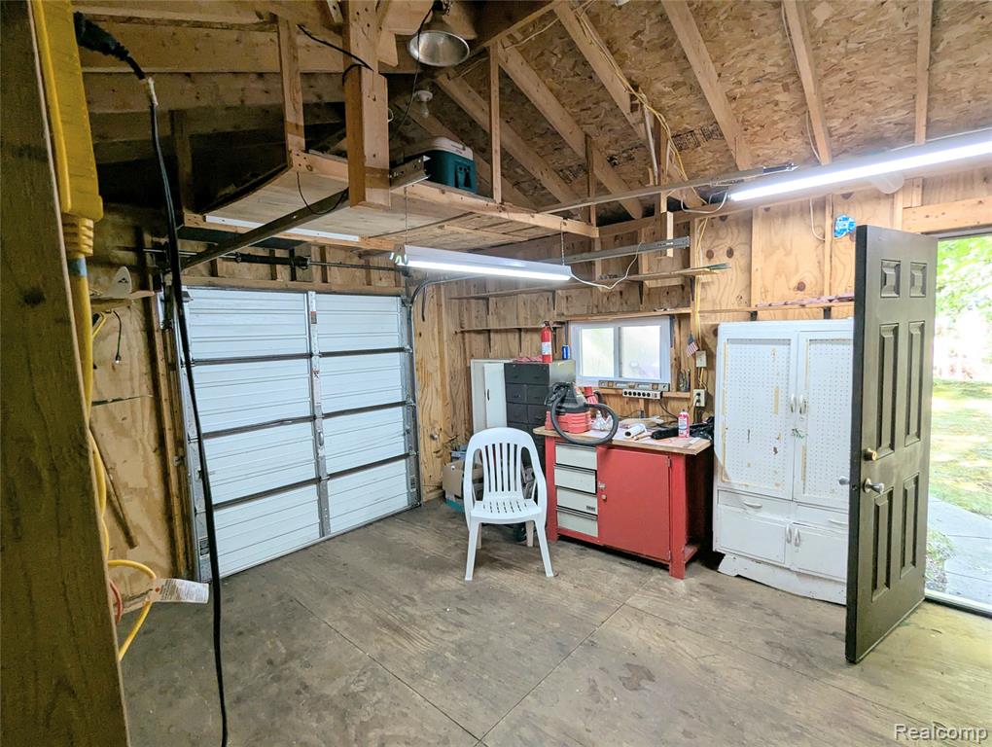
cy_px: 374
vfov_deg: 78.2
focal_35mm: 16
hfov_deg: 94.4
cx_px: 496
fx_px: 459
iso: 168
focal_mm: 2.35
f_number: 2.2
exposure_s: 1/40
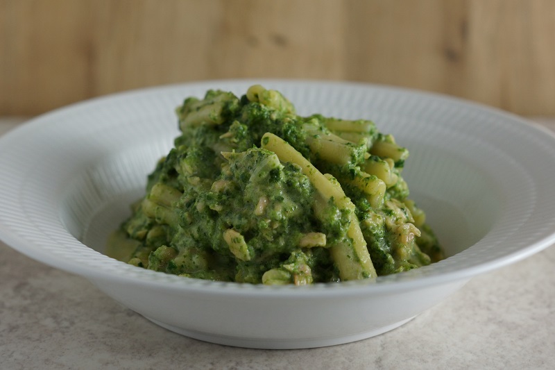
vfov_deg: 18.2
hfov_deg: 27.0
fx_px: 1156
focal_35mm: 75
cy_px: 185
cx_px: 278
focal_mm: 50
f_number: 4
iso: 400
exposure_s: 1/160
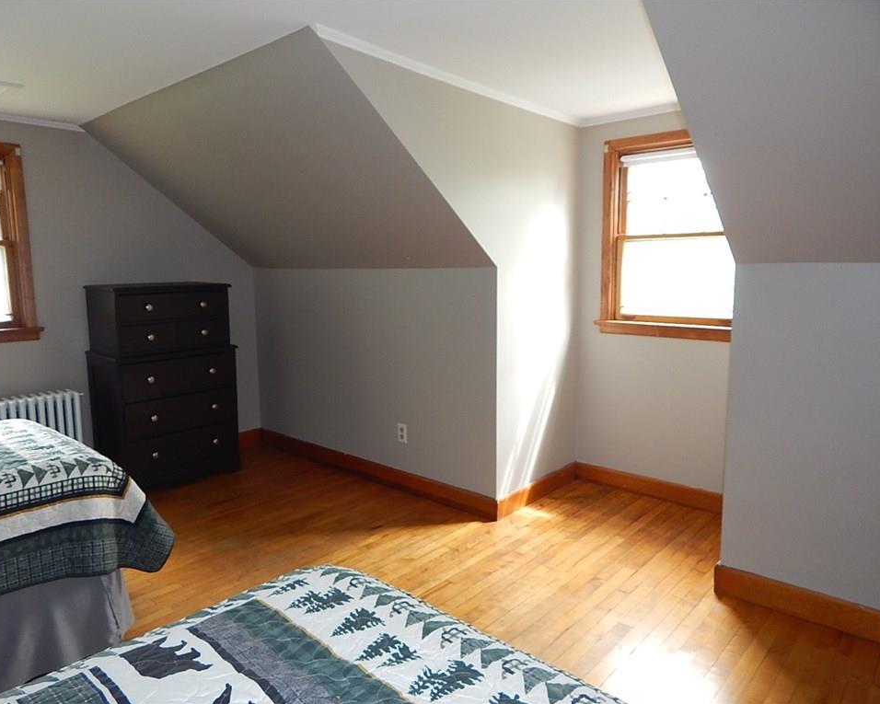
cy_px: 352
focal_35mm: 23
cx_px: 431
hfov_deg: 72.6
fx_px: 599
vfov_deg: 60.9
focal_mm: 4
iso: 200
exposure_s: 1/30
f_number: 3
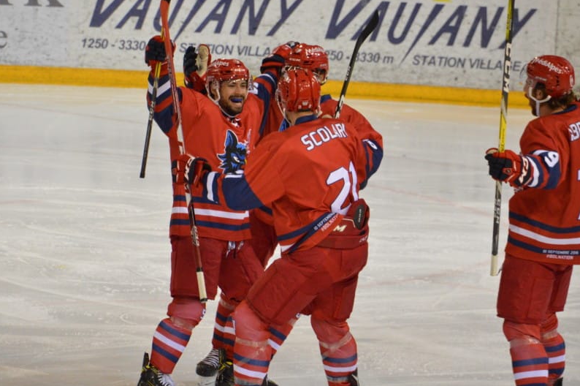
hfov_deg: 6.2
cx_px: 245
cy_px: 204
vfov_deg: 4.2
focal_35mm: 331
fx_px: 5322
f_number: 6.3
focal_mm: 175
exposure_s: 1/500
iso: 2500
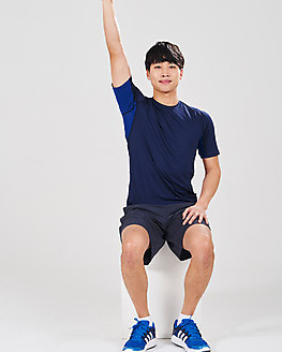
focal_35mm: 80
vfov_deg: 23.8
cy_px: 166
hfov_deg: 19.2
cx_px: 142
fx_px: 833
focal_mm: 70
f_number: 11
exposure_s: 1/125
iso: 200
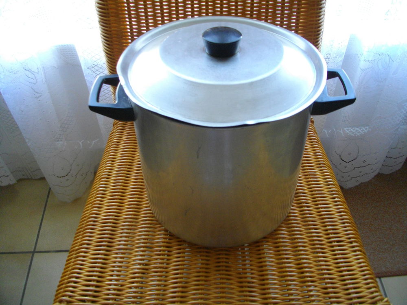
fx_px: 376
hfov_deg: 56.8
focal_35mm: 32
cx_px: 204
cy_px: 152
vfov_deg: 44.2
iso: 236
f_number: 2.9
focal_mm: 5.7
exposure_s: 1/50
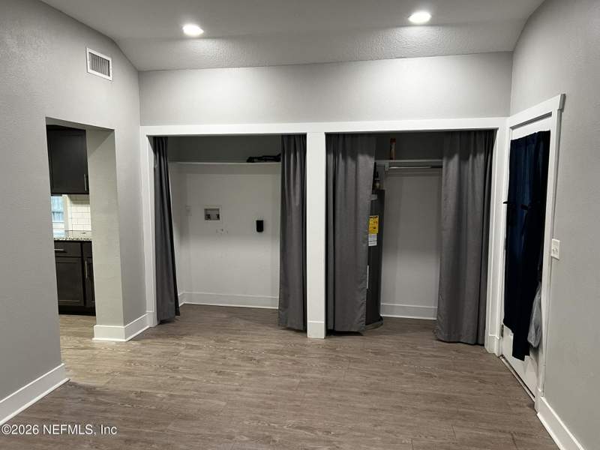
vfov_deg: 53.1
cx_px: 300
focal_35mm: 26
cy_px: 225
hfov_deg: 67.3
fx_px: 451
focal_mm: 5.7
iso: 125
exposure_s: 1/60
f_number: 1.5
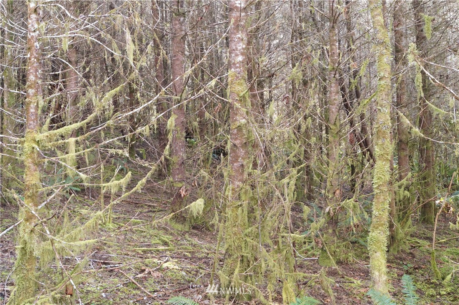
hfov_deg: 43.6
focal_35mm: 45
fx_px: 573
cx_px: 230
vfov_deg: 29.8
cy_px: 152
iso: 3200
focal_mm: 30
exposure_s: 1/30
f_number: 11
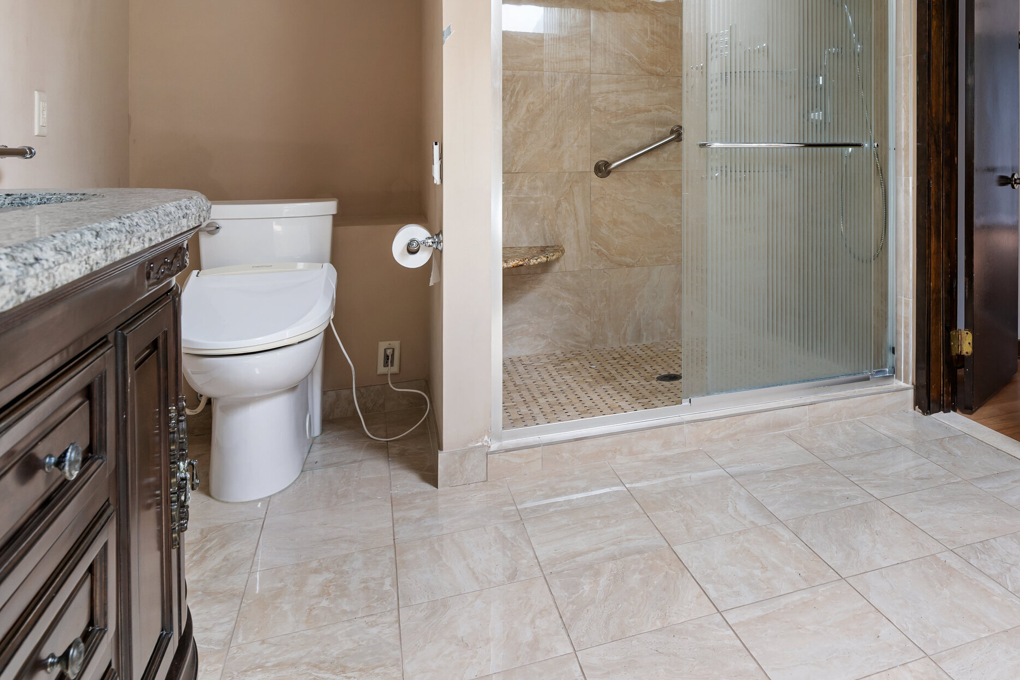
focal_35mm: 28
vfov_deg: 44.5
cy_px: 152
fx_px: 793
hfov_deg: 61.9
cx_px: 761
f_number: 8
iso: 320
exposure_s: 1/3
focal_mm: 17
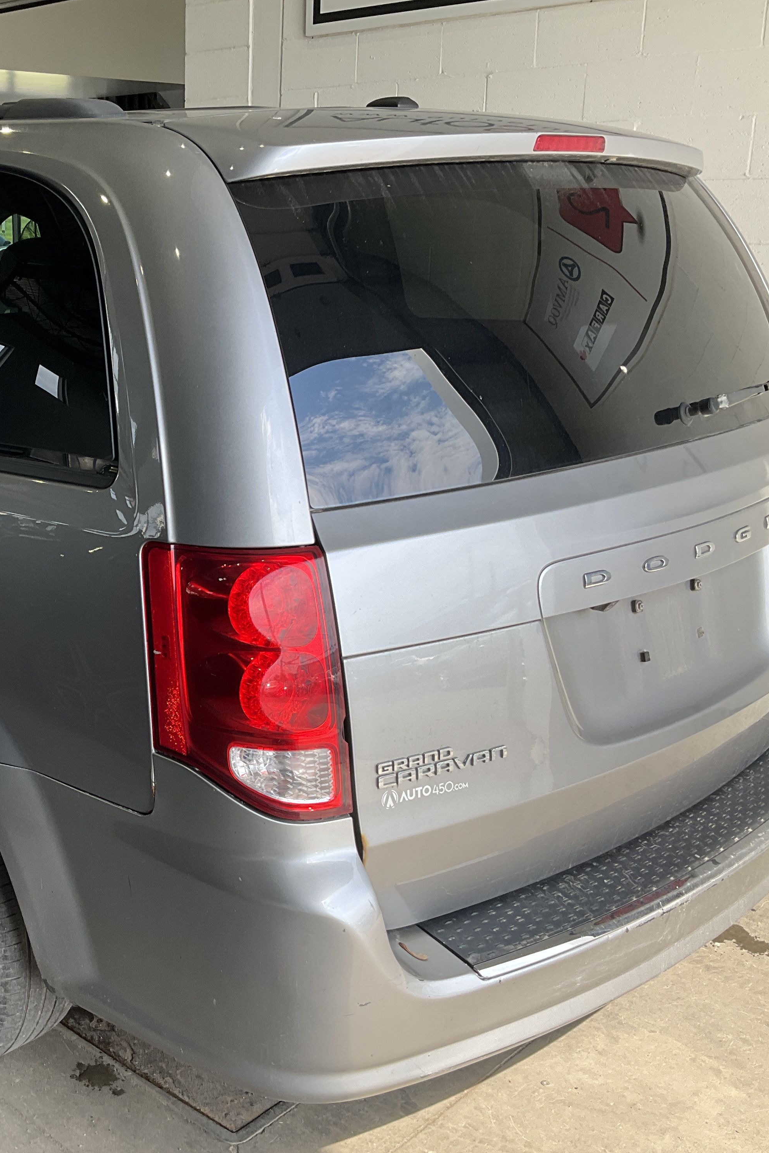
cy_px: 586
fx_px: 1314
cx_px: 117
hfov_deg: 31.5
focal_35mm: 41
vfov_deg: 47.4
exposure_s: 1/273
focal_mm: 3
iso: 25
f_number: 1.8
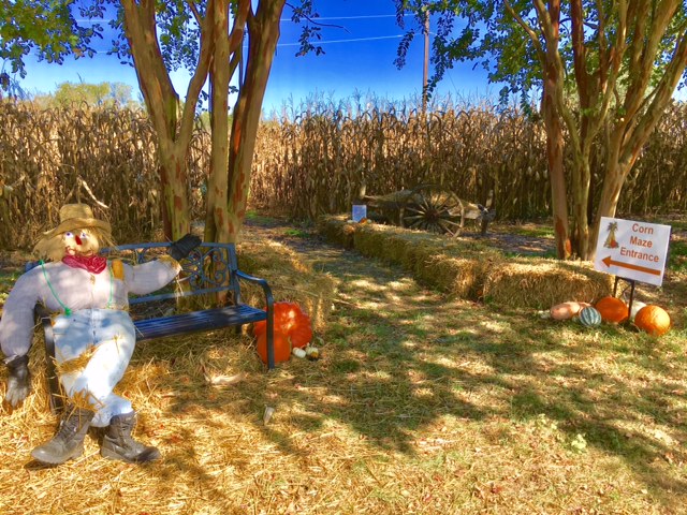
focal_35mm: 29
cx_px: 344
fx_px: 576
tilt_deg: -8.0
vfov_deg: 48.2
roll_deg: +1.1
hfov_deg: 61.7
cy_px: 258
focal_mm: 4.15
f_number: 2.2
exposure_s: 1/657
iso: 25
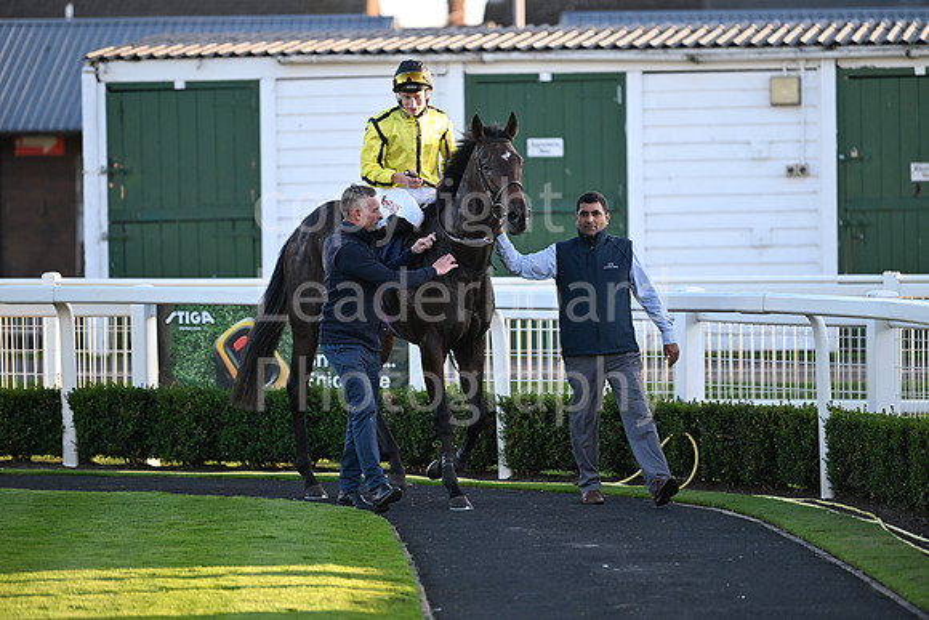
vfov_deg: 6.9
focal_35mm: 200
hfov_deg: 10.3
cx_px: 464
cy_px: 310
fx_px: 5162
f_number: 3.2
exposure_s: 1/1250
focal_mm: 200
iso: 640
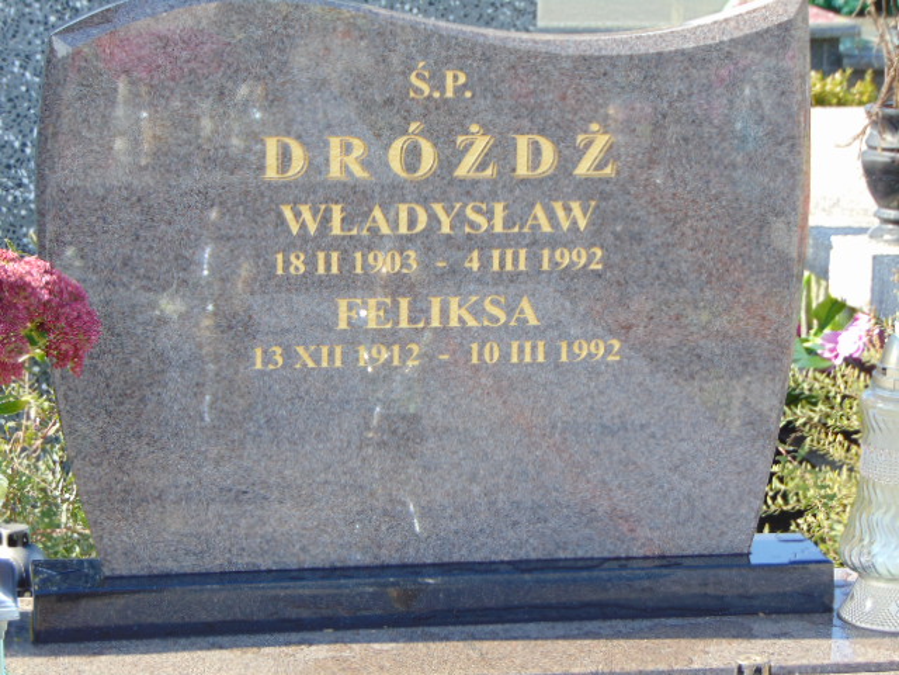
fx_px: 2805
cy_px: 338
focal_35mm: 108
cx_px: 450
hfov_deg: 18.2
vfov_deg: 13.7
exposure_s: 1/160
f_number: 3.9
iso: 80
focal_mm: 19.4
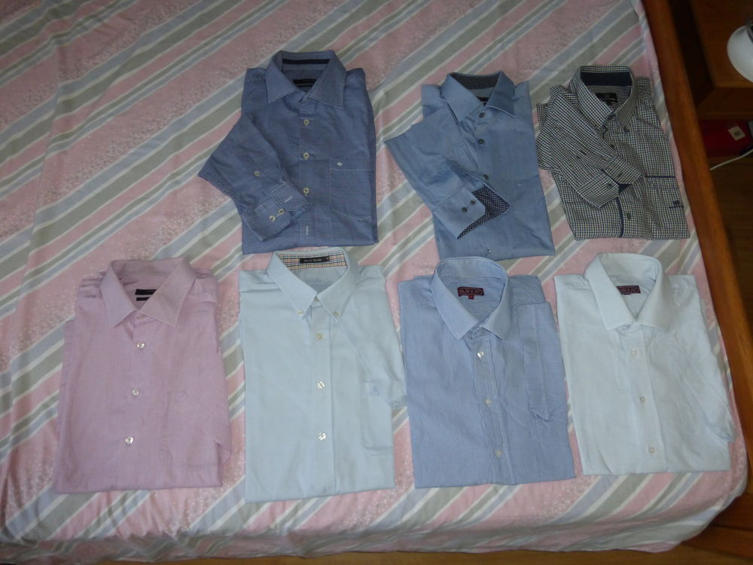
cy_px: 282
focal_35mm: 25
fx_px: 544
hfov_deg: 69.4
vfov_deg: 54.9
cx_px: 376
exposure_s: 1/60
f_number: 3.3
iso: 320
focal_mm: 4.3
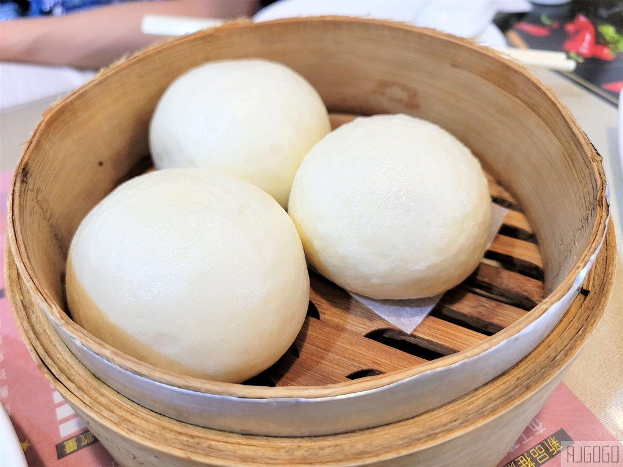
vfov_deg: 53.1
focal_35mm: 26
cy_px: 234
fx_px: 468
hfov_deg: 67.3
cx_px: 312
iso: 250
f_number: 1.8
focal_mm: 5.4
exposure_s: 1/120
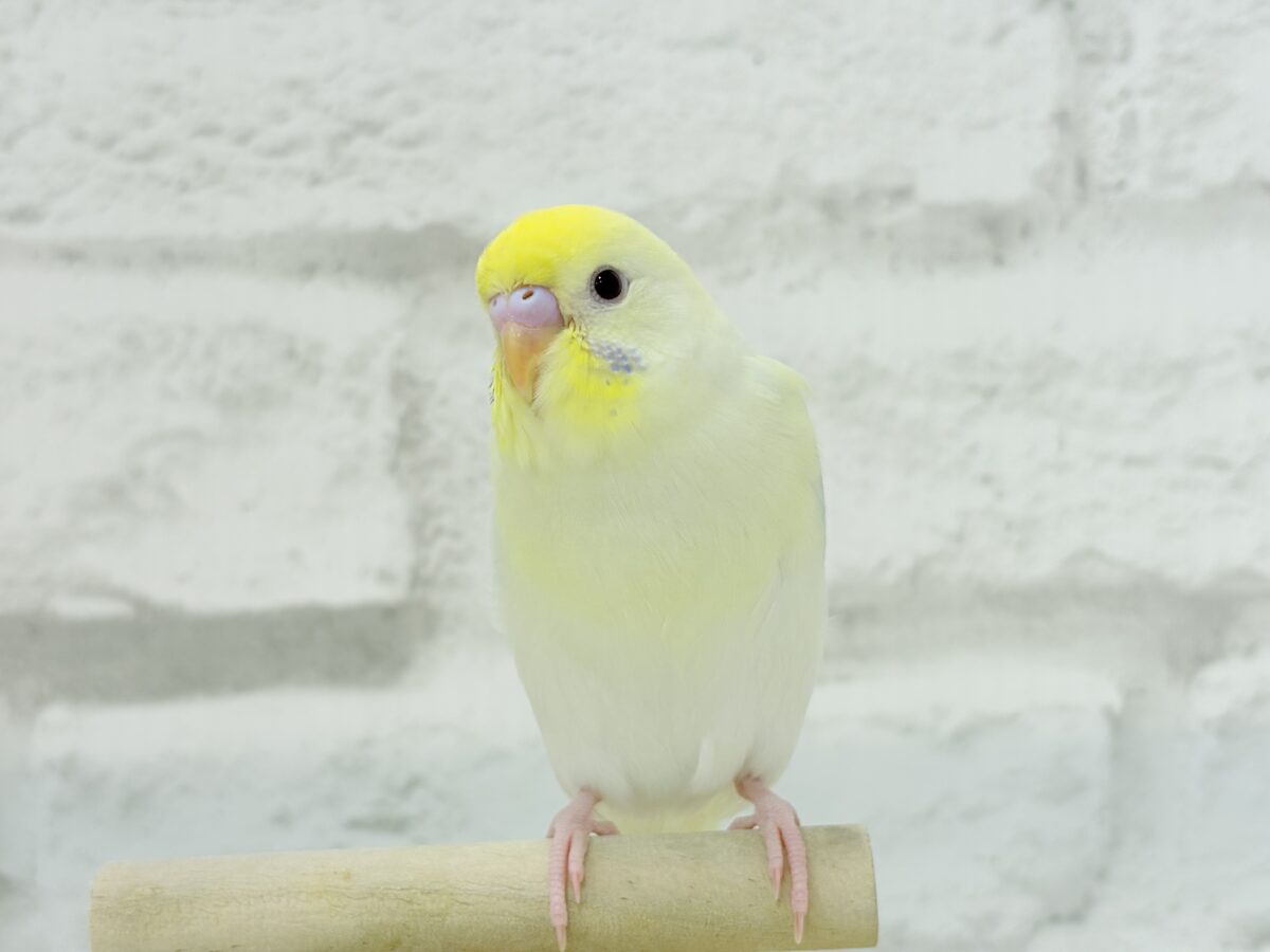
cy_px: 476
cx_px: 635
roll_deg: +3.1
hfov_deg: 36.8
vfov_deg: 28.0
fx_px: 1908
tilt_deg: -4.8
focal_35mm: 52
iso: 32
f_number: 1.6
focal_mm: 5.96
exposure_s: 1/50
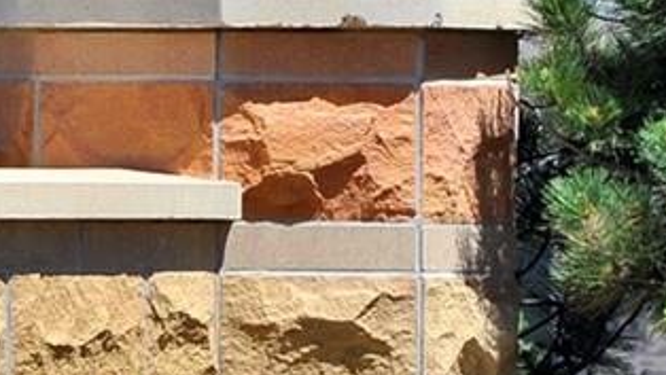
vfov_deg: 1.3
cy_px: 207
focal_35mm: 960
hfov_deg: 2.2
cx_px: -250
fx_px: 16962
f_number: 9
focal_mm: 180
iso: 200
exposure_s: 1/400
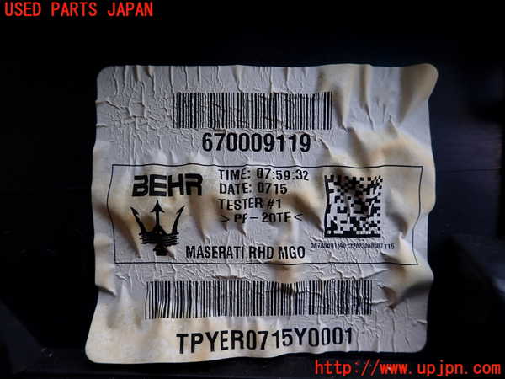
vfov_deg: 54.9
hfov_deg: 69.4
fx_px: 365
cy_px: 190
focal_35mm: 25
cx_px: 252
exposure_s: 1/200
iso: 100
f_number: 2.8
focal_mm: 4.5
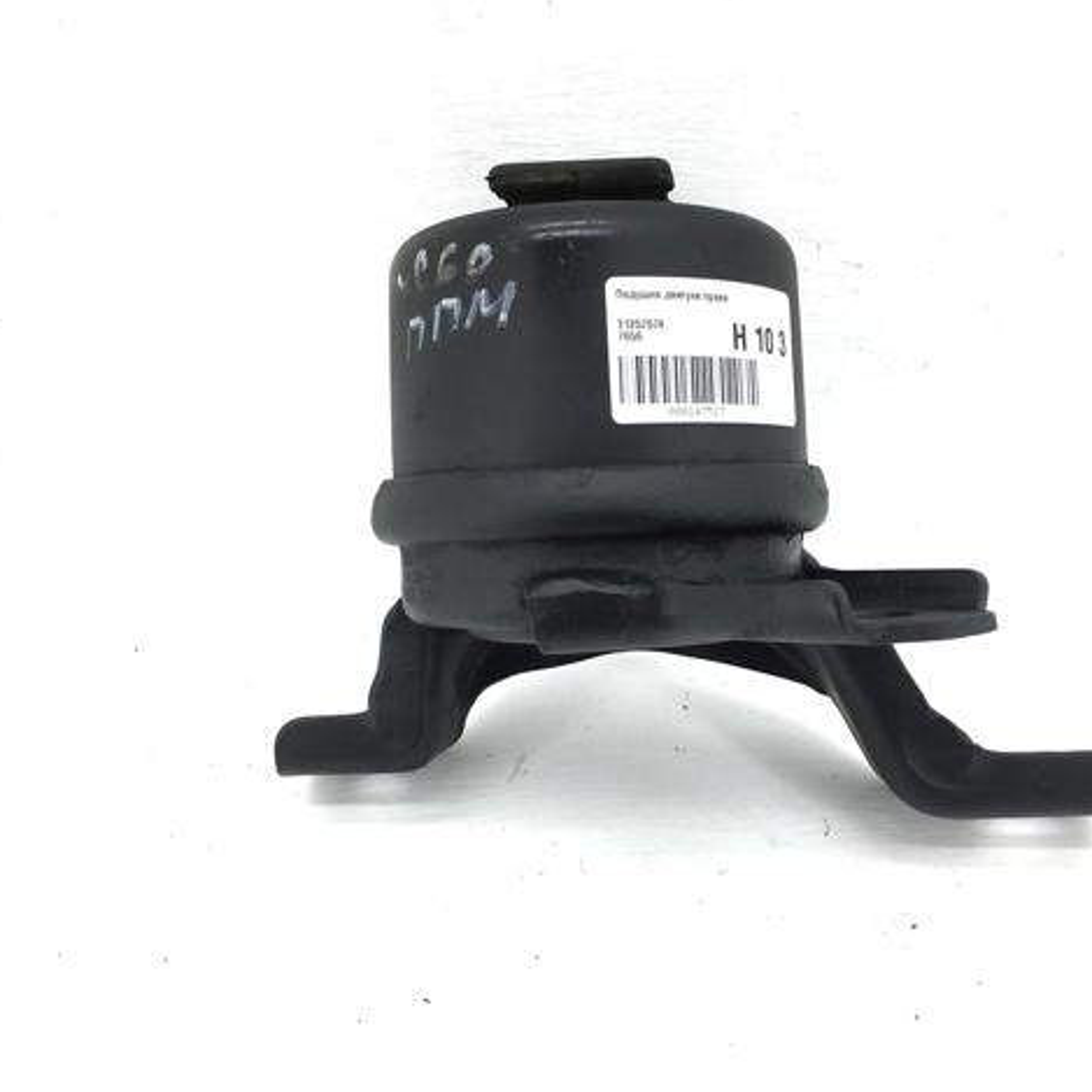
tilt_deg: -36.8
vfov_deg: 47.2
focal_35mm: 35
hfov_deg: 47.0
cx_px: 654
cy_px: 540
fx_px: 1249
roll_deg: -1.5
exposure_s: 1/144
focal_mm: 4.15
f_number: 2.2
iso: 25
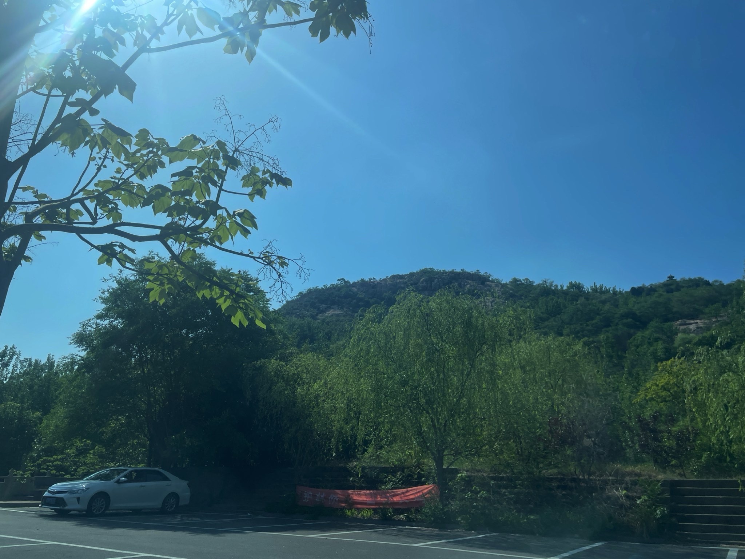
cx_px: 372
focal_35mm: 26
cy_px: 280
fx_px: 560
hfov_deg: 67.3
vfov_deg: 53.1
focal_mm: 4.2
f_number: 1.6
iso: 32
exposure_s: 1/5814
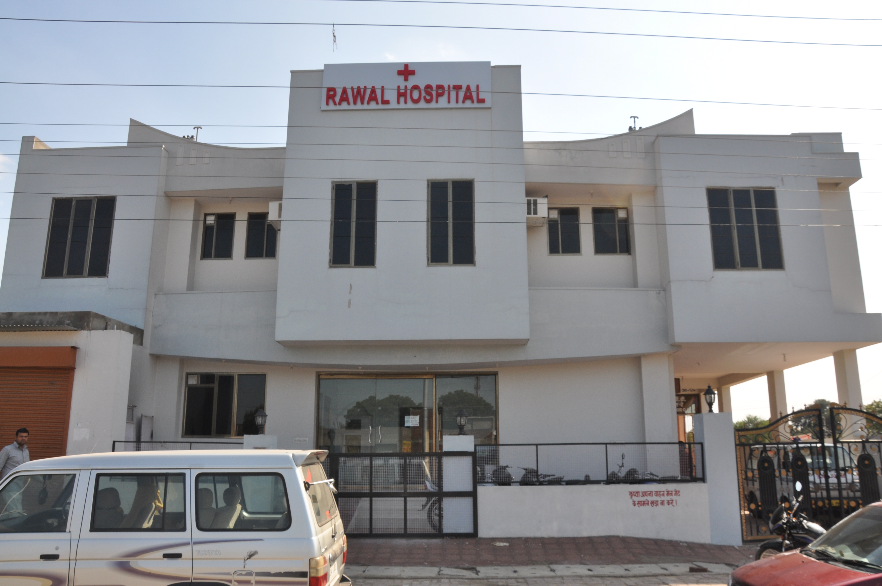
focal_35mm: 32
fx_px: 771
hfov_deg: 59.6
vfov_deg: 41.6
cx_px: 441
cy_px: 293
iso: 250
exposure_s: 1/180
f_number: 13
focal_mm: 21
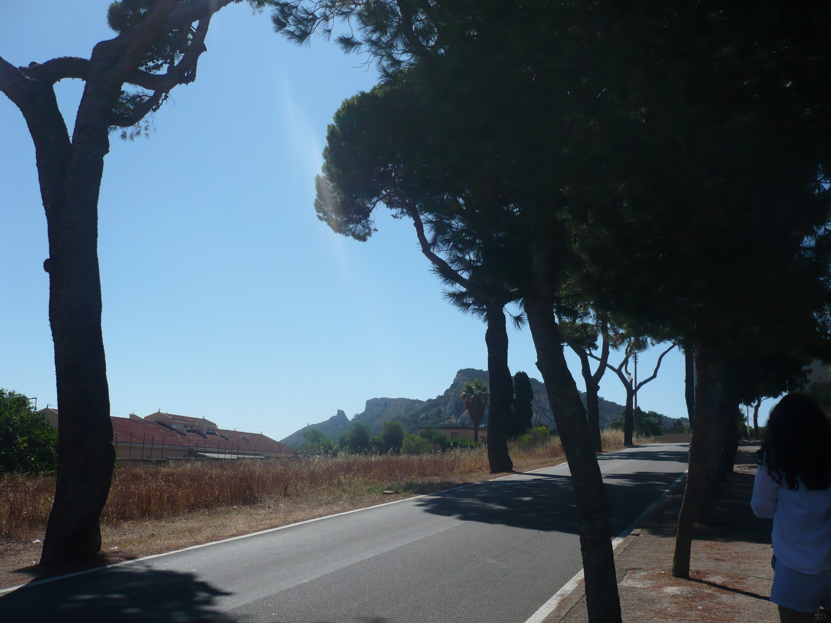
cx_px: 416
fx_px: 840
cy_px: 312
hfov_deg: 52.6
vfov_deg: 40.7
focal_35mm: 35
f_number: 8
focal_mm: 5.8
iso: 100
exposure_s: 1/500
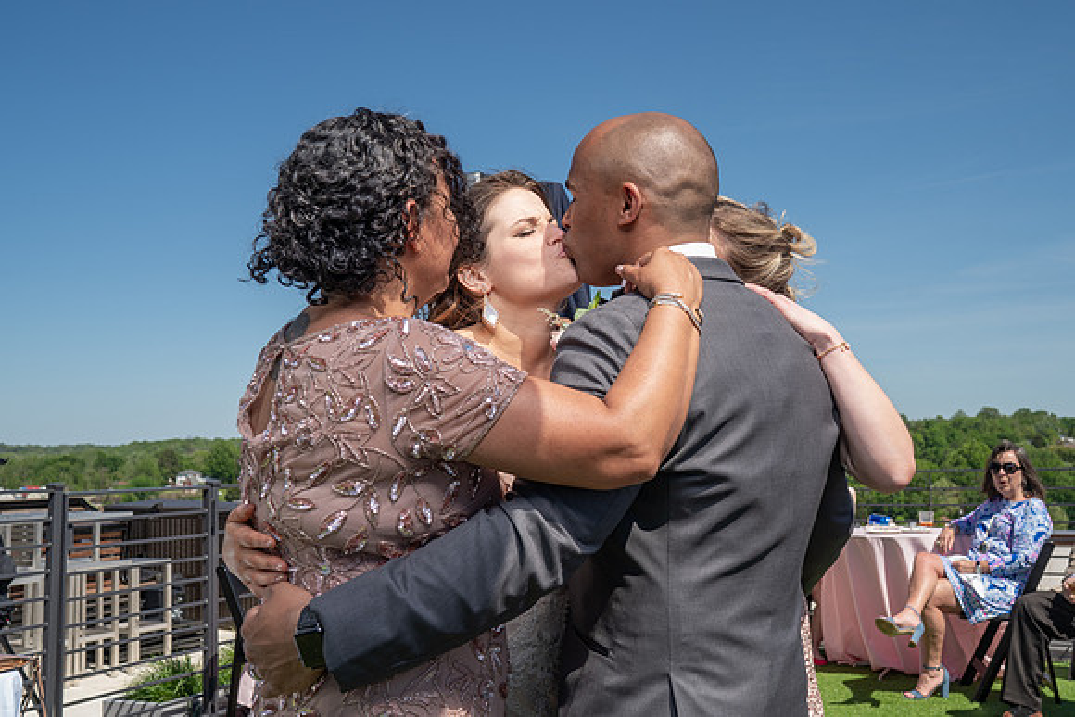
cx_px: 583
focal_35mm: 40
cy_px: 324
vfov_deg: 33.6
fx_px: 1186
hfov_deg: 48.7
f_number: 7.1
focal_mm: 35
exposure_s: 1/250
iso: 50
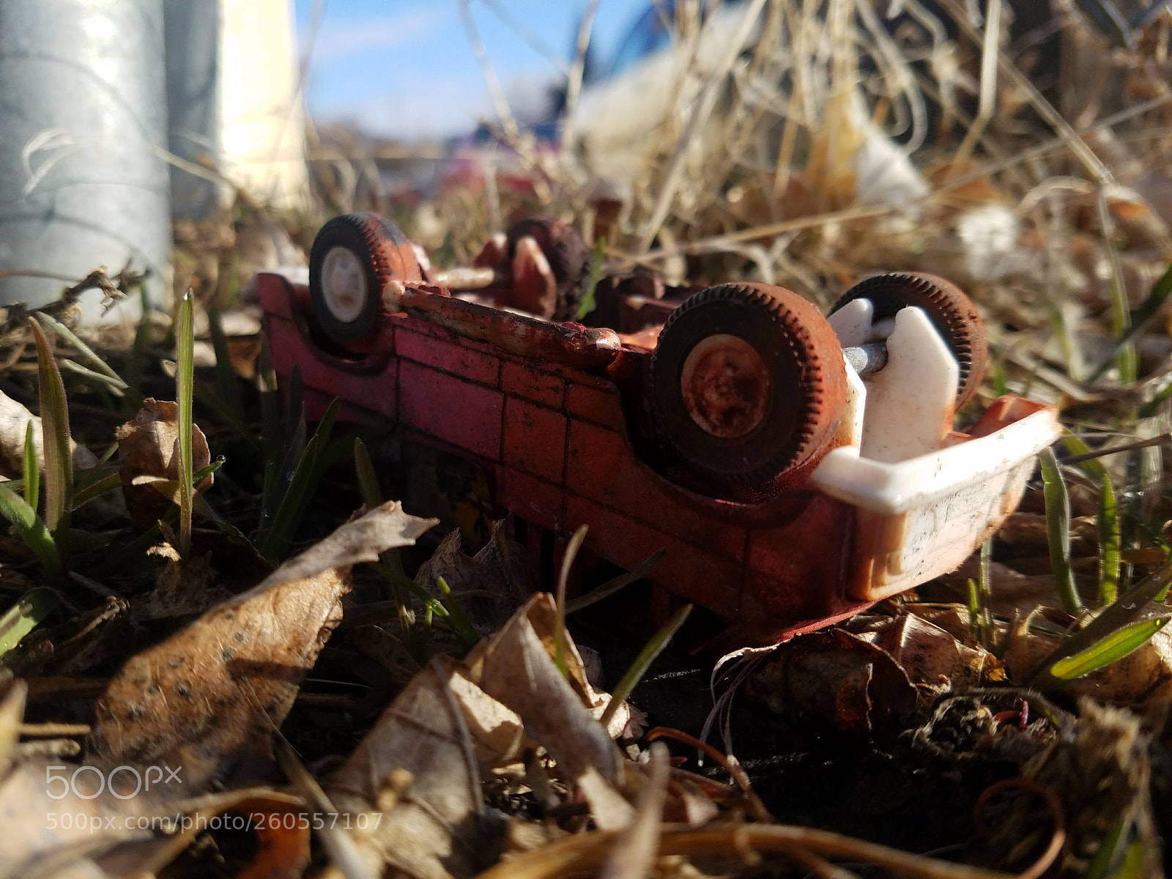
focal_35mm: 26
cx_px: 586
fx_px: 880
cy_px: 440
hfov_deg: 67.3
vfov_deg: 53.1
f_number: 1.7
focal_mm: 4.2
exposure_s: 1/1652
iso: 50
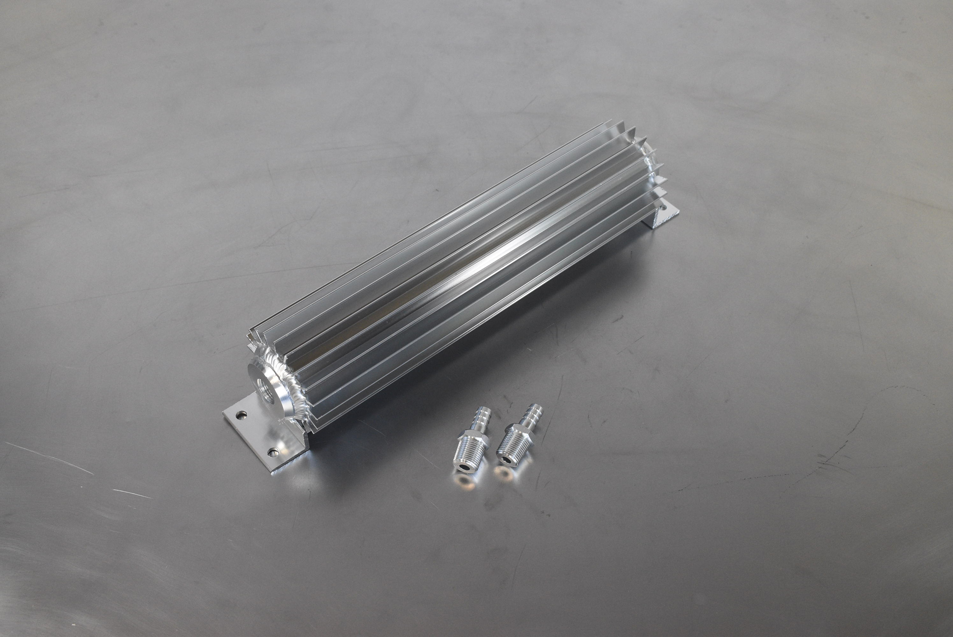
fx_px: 1113
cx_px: 476
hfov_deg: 46.4
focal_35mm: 42
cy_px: 318
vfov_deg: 31.9
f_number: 7.1
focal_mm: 28
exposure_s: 1/160
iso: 1250
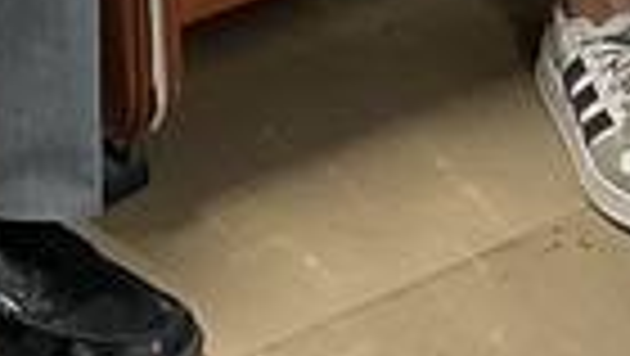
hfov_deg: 9.5
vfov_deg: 5.2
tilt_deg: -19.2
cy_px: -829
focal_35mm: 216
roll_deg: -1.4
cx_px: 1084
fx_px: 3611
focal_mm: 3
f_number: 1.8
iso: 125
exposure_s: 1/50
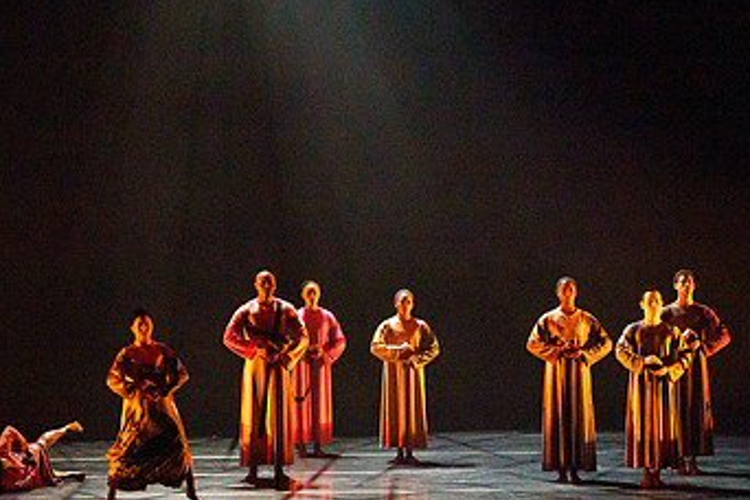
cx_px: 229
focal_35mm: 194
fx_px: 4041
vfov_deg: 7.1
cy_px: 53
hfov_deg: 10.6
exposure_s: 1/250
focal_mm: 100
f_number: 5.6
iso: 5000
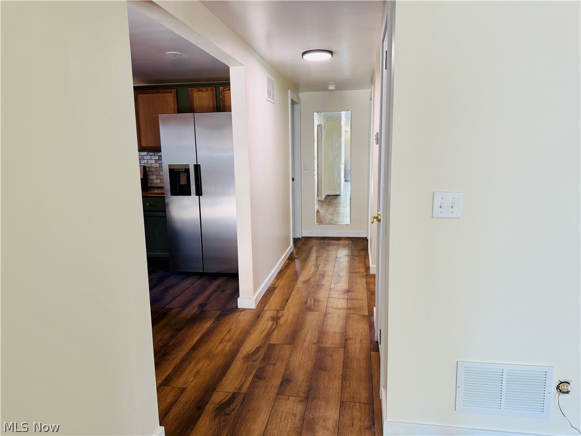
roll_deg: +1.6
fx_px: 403
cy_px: 218
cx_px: 290
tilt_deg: -9.2
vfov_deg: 56.8
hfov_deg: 71.6
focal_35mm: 24
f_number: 1.78
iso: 125
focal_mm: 6.76
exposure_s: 1/60
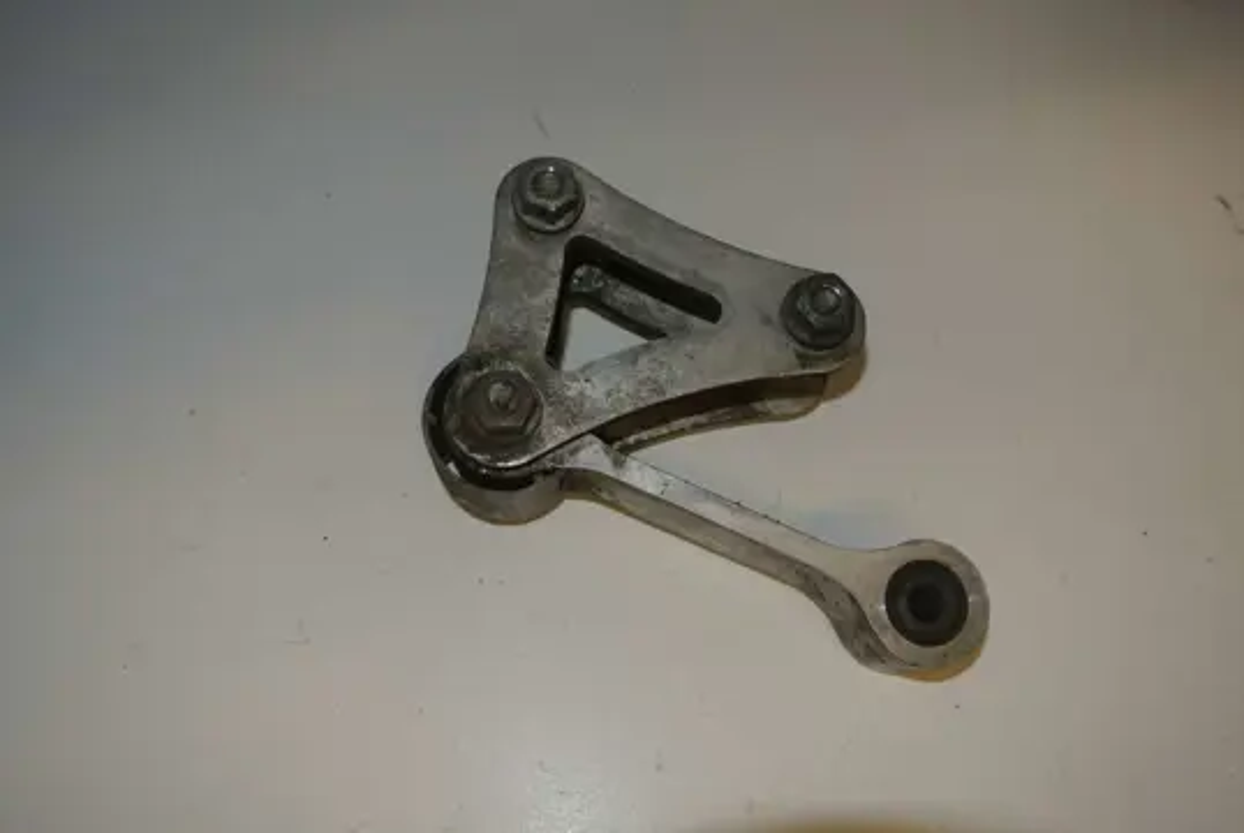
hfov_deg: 61.9
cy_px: 416
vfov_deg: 43.7
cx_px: 622
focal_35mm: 30
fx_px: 1038
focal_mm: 11.4
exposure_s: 1/60
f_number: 3.5
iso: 200
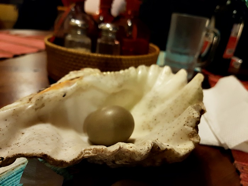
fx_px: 186
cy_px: 93
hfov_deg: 67.3
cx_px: 124
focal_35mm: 26
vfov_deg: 53.1
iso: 200
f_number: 1.7
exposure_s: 1/10
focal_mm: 4.2
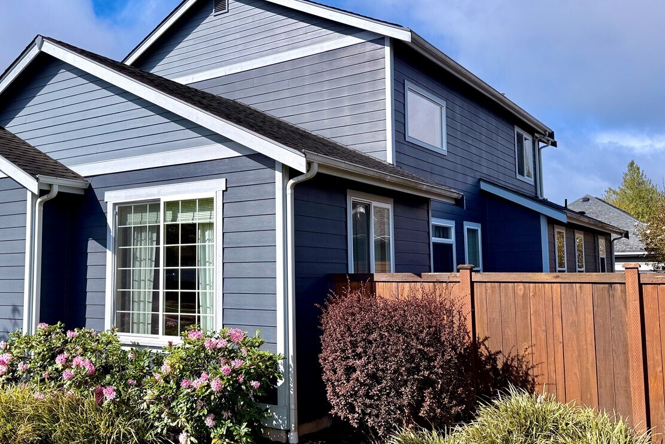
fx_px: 665
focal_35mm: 36
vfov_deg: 36.9
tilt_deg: +4.3
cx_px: 249
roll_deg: +0.0
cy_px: 209
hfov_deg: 52.5
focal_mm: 6.76
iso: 80
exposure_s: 1/6711
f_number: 1.78
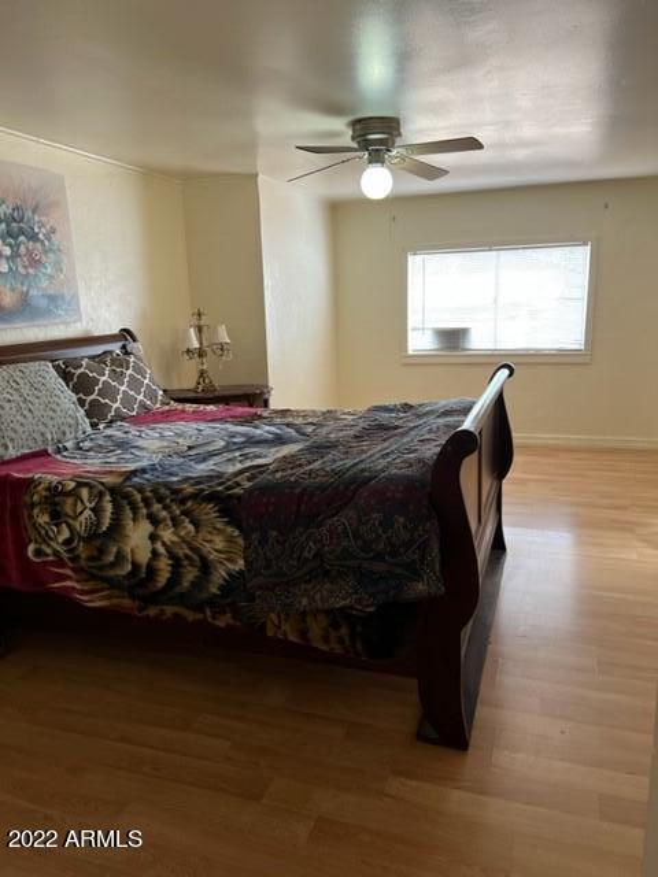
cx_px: 329
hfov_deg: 53.1
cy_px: 438
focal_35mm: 26
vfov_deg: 67.3
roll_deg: +1.2
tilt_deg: -13.0
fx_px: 659
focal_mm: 5.7
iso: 80
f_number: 1.5
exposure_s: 1/60
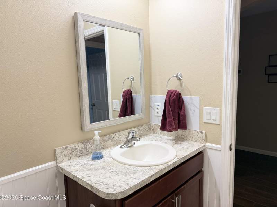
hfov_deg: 71.6
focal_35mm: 24
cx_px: 138
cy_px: 104
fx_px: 192
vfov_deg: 56.8
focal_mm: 6.76
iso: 160
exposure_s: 1/60
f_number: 1.78
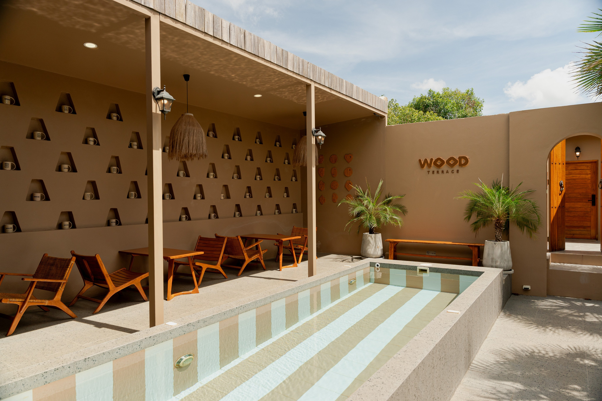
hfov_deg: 73.5
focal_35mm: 24
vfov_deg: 53.0
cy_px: 200
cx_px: 301
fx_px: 403
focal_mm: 24
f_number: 4
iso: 160
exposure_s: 1/500
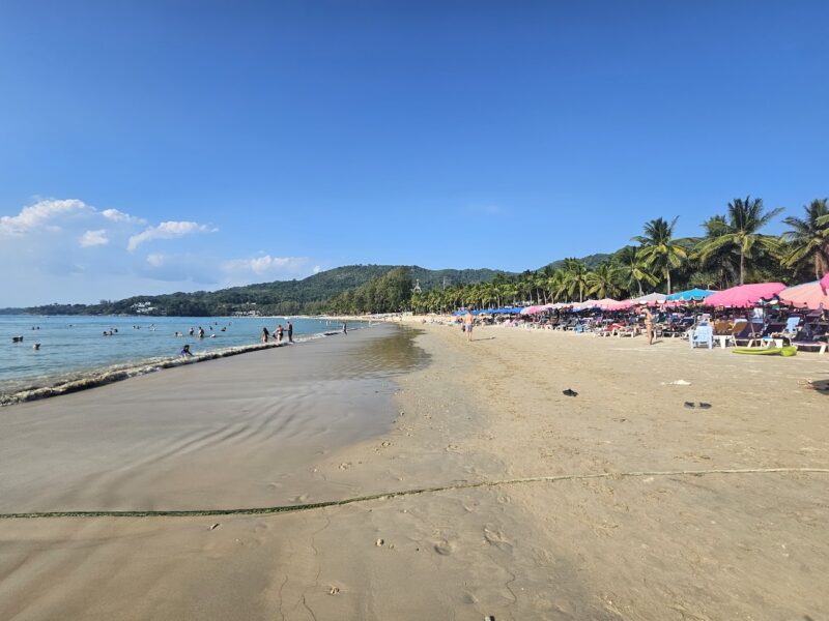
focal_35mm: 13
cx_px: 414
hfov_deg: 106.2
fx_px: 311
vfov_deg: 89.9
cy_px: 310
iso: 50
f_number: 2.2
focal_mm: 2.2
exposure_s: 1/3160
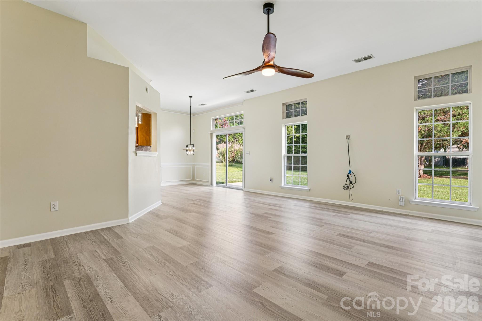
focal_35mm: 16
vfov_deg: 72.0
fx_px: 221
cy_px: 160
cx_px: 241
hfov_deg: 95.0
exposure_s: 1/8
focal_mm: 16.5
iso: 100
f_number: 13
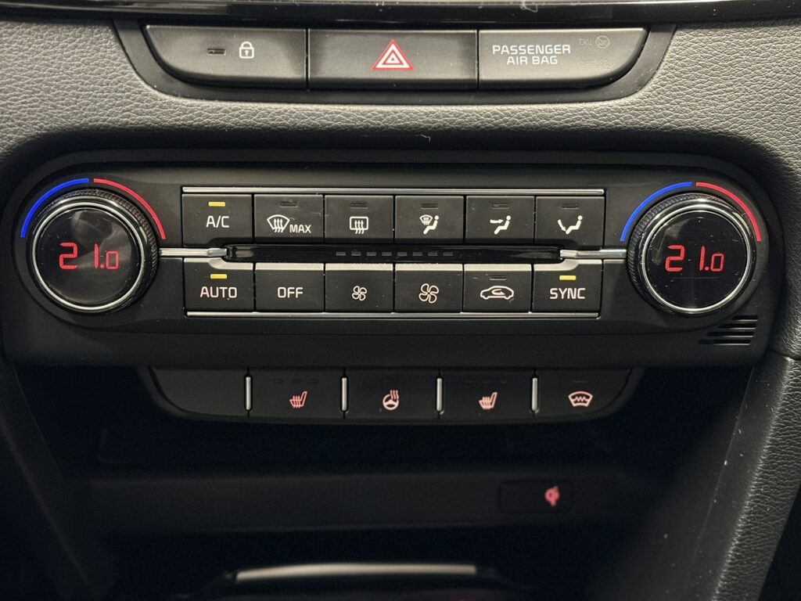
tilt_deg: -30.5
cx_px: 400
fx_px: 1203
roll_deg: -0.4
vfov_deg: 28.0
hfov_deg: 36.8
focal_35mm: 52
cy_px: 300
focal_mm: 5.96
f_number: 1.6
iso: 400
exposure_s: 1/20
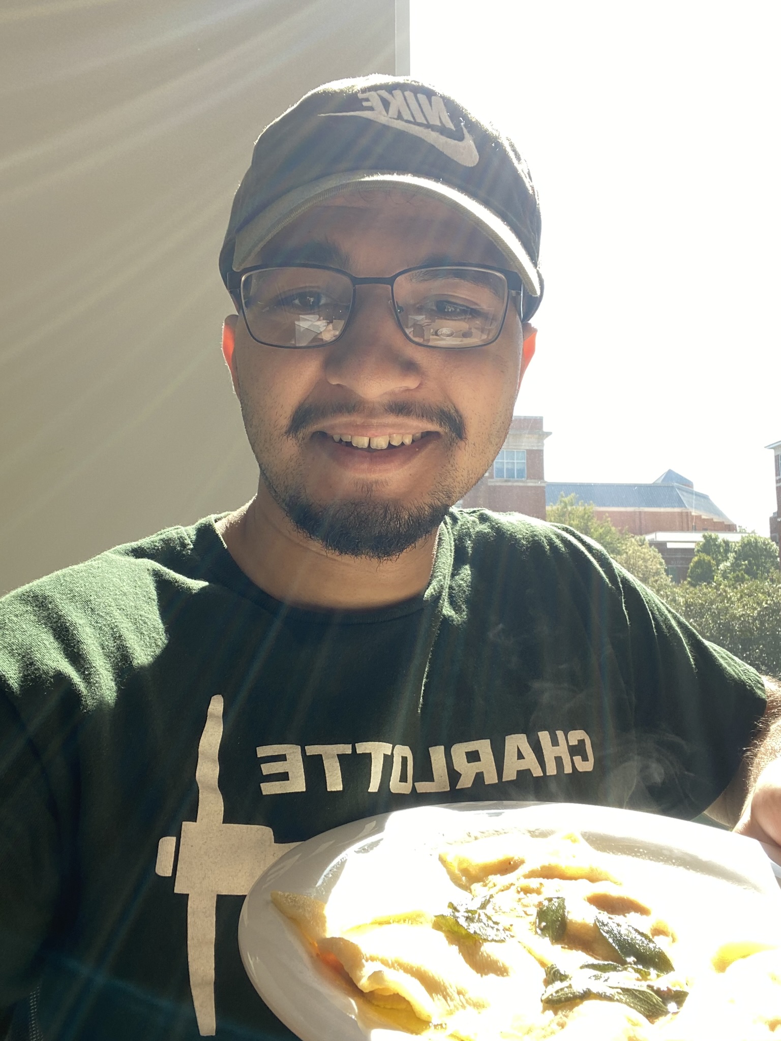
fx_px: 902
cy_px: 520
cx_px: 390
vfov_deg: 60.0
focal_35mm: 30
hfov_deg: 46.8
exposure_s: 1/122
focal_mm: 2.71
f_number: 2.2
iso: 32
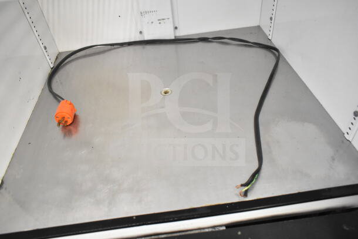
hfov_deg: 67.4
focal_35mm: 27
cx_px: 179
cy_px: 120
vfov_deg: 48.0
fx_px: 269
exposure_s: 1/30
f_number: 3.5
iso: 2200
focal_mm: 18
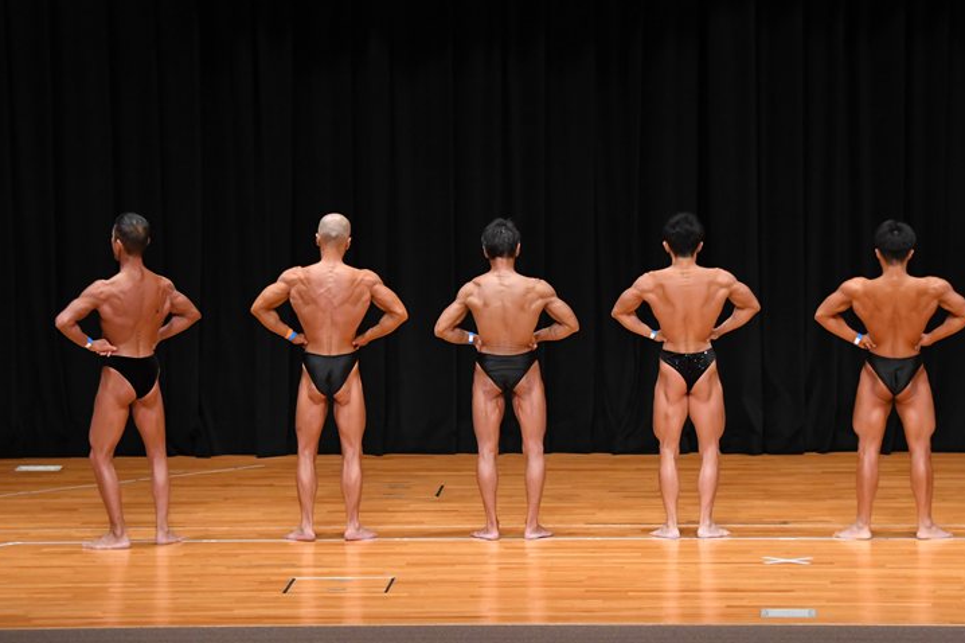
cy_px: 332
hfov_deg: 12.7
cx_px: 495
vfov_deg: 8.5
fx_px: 4340
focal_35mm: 162
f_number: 5.6
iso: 3200
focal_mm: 100
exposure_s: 1/400
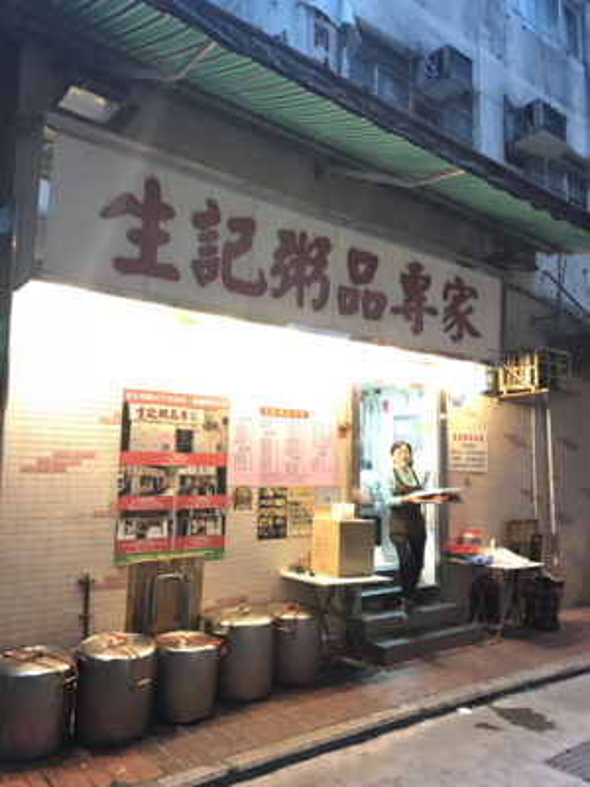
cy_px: 394
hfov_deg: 49.7
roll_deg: -1.5
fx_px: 636
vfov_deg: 63.4
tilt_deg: +8.1
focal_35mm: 28
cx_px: 295
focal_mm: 3.99
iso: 100
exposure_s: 1/10
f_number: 1.8
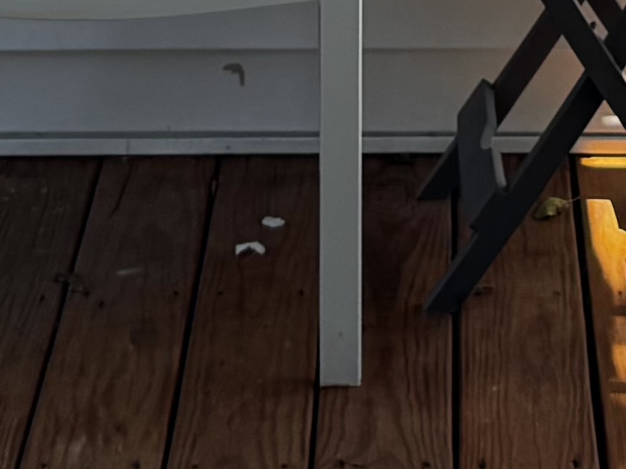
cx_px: 448
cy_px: -913
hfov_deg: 12.0
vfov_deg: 7.9
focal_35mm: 164
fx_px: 2966
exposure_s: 1/645
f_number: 1.78
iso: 80
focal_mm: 6.76
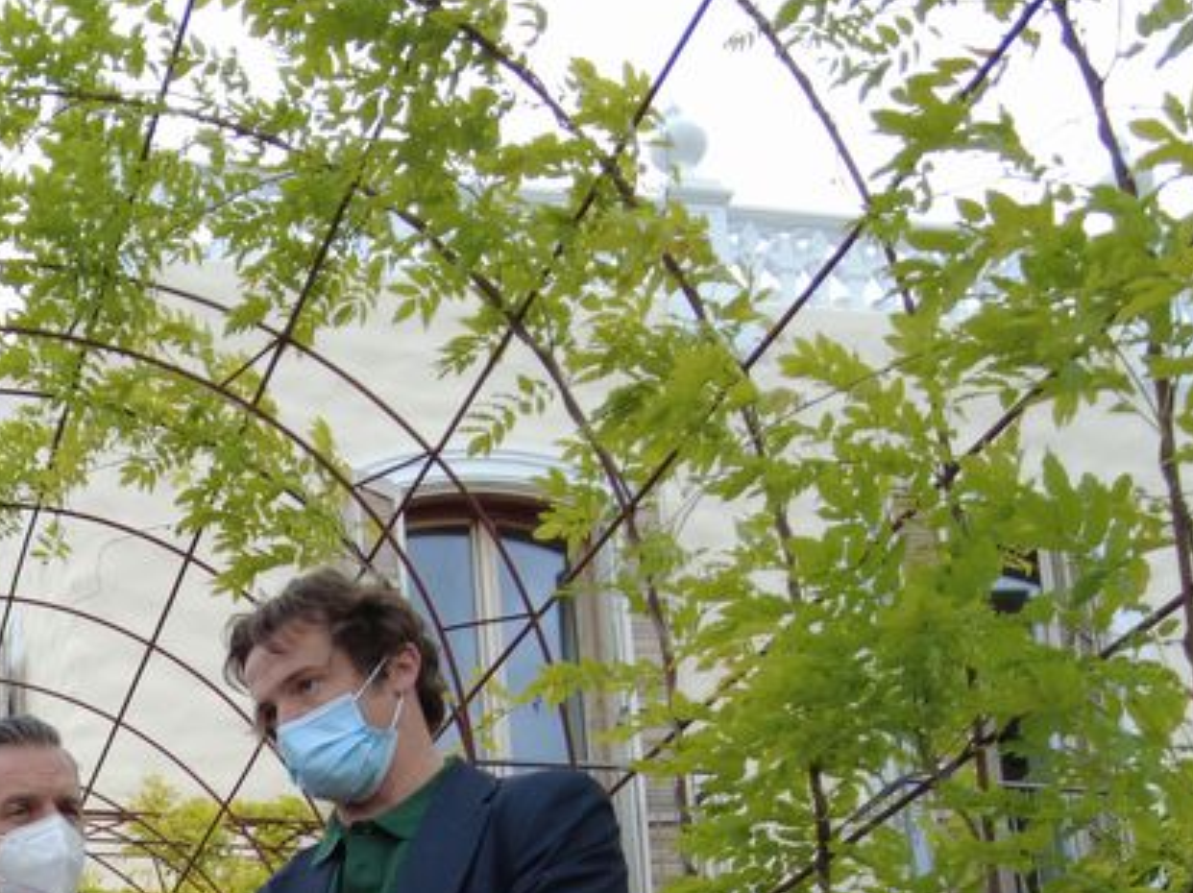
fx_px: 1998
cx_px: -86
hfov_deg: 30.2
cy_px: 1216
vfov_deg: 22.2
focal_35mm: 58
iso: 100
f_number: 1.8
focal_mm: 4.4
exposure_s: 1/500
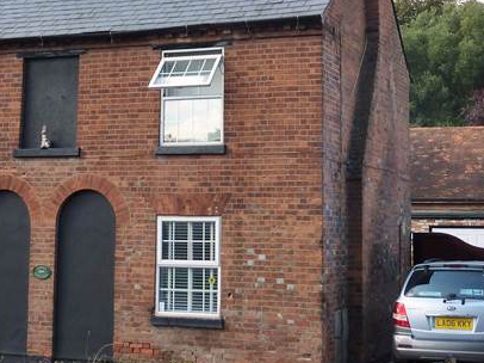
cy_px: 106
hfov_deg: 28.1
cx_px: 206
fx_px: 964
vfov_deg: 21.2
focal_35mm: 69
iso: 125
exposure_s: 1/200
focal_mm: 5.7
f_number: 4
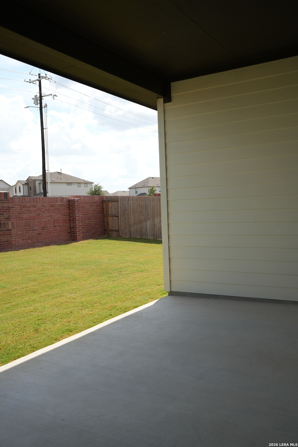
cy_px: 224
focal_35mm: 32
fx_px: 397
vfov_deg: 58.7
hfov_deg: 41.1
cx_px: 149
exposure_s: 1/320
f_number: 5.6
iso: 100
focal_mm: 32
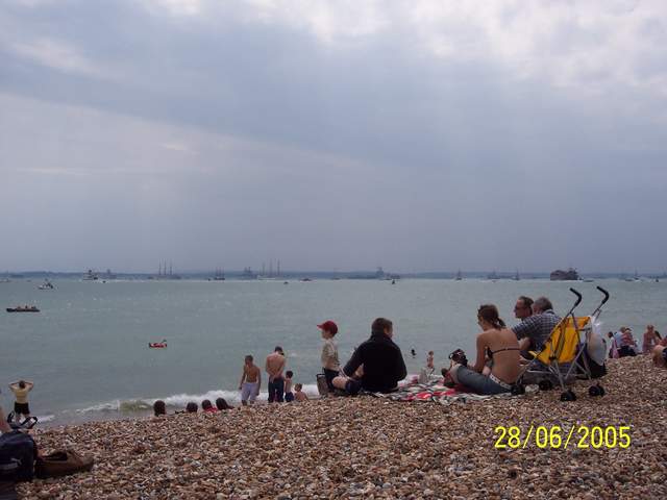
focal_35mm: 38
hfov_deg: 49.0
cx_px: 334
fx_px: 732
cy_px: 250
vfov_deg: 37.7
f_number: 4.8
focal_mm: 8
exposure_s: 1/1000
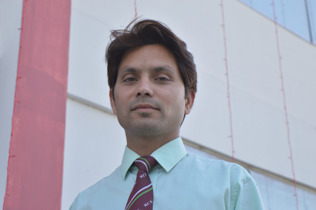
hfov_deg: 24.6
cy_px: 105
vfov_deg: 16.5
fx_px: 724
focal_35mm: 82
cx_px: 158
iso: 100
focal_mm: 55
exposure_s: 1/125
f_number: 5.6
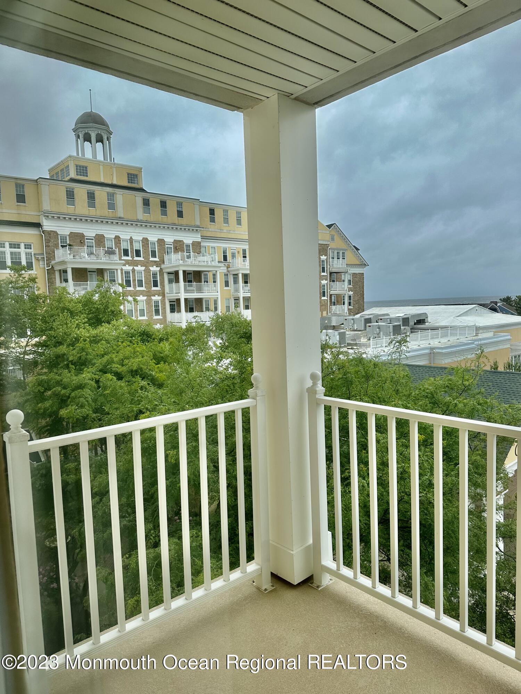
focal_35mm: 24
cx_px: 260
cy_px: 347
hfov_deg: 56.8
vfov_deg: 71.6
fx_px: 482
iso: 80
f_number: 1.78
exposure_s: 1/3058
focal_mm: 6.86
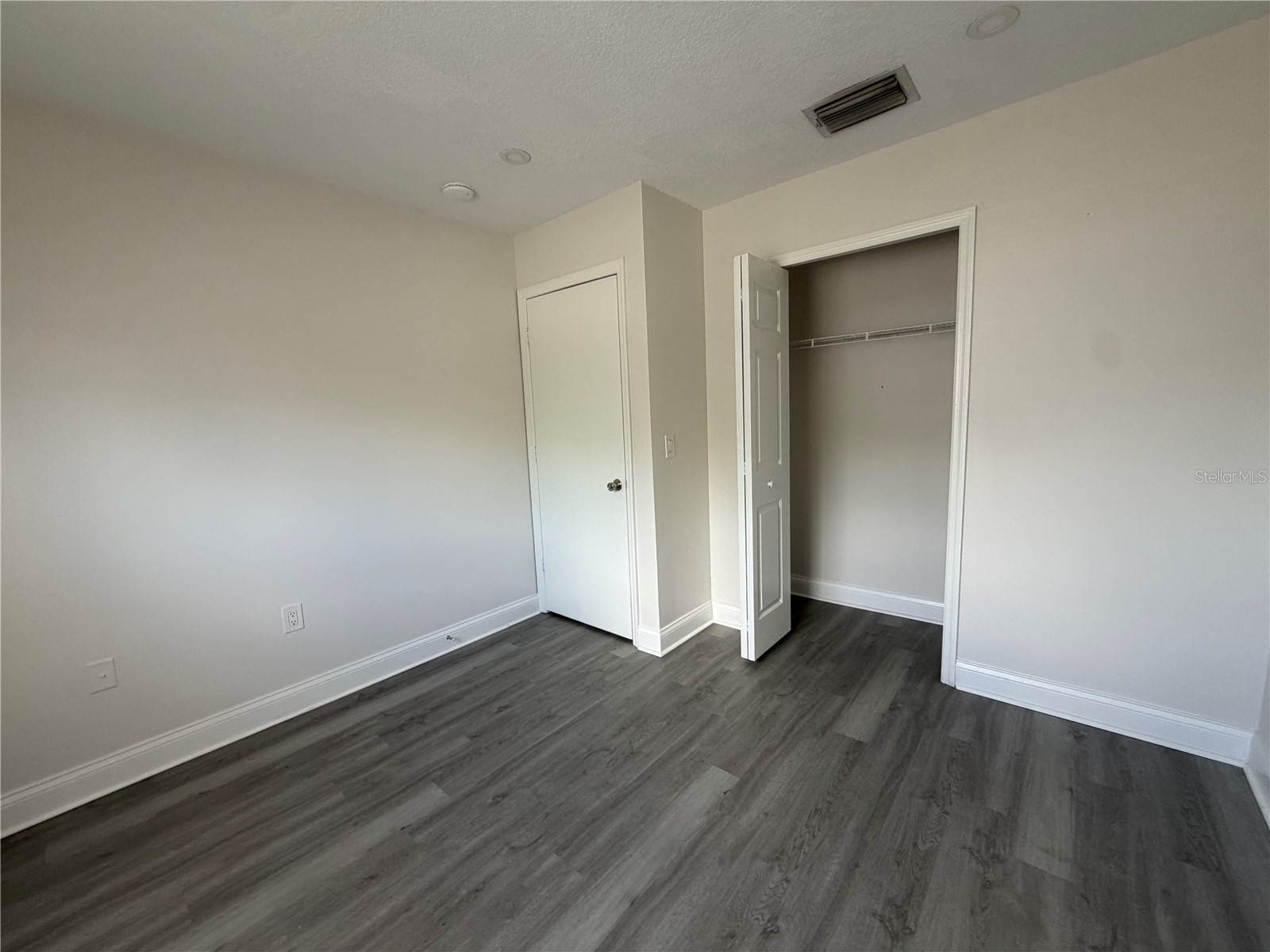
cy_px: 476
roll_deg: +1.6
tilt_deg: -7.3
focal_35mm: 14
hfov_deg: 102.1
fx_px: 514
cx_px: 635
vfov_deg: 85.7
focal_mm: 2.22
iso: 125
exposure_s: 1/121
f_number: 2.2
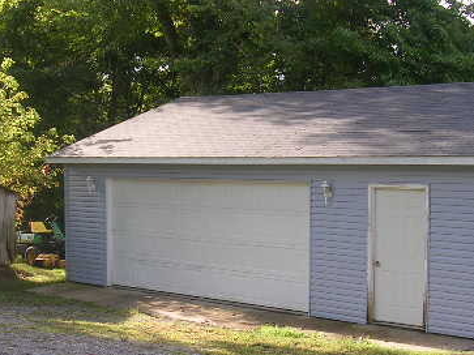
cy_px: 218
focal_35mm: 67
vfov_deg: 21.9
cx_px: 180
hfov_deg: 28.9
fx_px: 917
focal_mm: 5.8
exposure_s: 1/167
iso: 50
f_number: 2.8
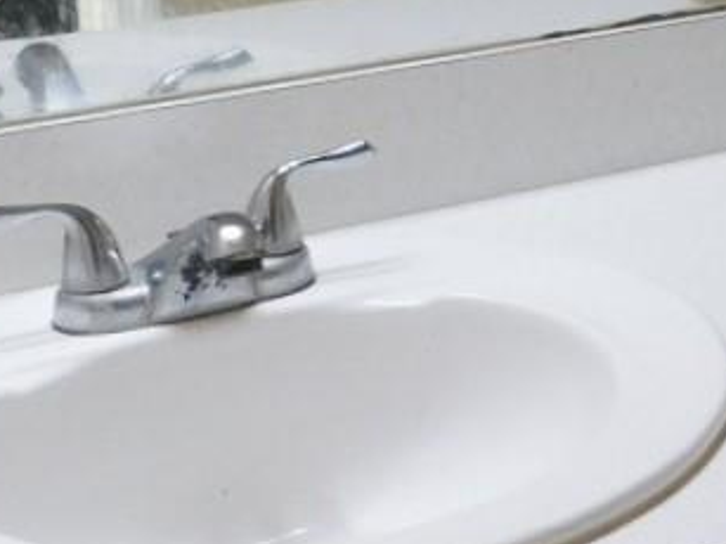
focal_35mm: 120
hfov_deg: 14.5
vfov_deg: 12.1
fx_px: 2516
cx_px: 1291
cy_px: -102
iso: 125
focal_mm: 4
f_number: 3
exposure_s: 1/60
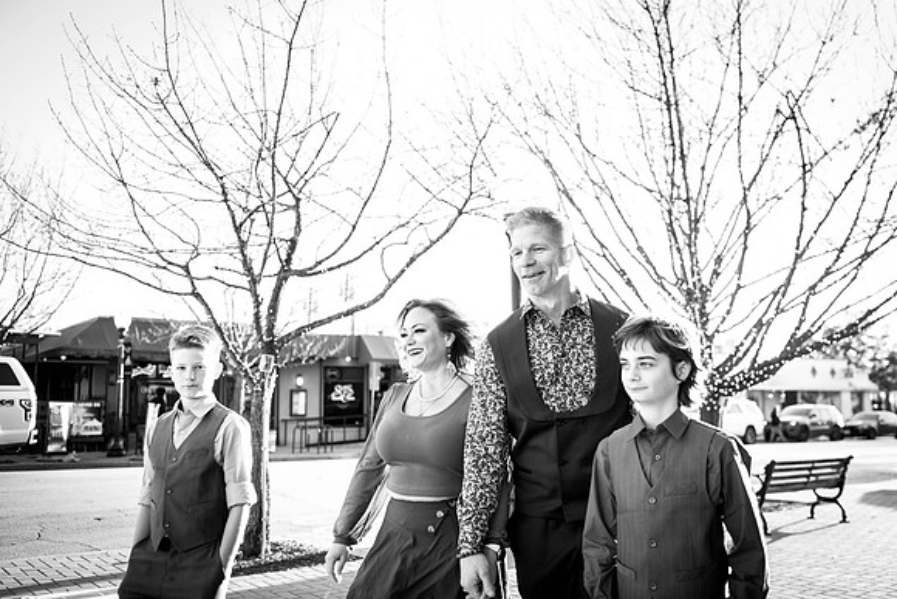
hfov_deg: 54.4
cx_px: 448
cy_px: 300
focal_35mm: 35
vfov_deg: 37.9
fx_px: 872
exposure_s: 1/800
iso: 640
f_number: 2.5
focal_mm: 35
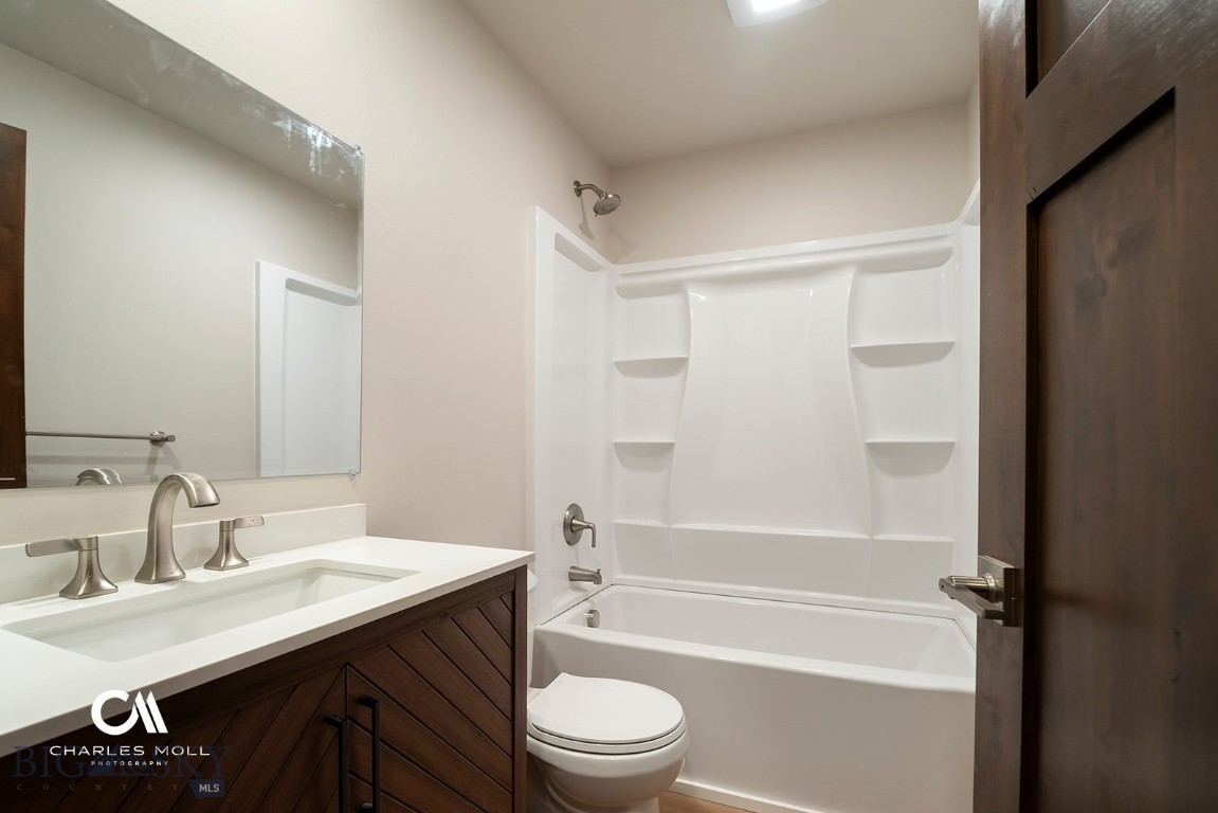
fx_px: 562
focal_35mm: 17
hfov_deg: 94.6
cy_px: 406
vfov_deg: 71.8
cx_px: 609
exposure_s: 1/13
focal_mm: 16.6
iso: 640
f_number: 5.6
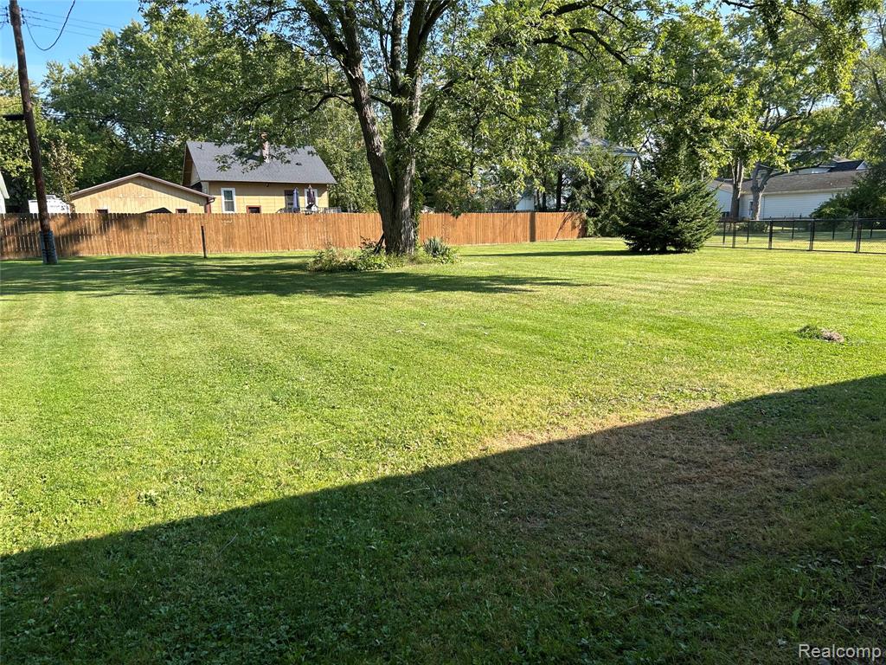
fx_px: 665
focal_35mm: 26
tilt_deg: -10.3
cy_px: 332
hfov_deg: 67.3
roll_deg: +1.4
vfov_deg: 53.1
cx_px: 443
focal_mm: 5.7
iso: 50
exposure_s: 1/1183
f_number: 1.5
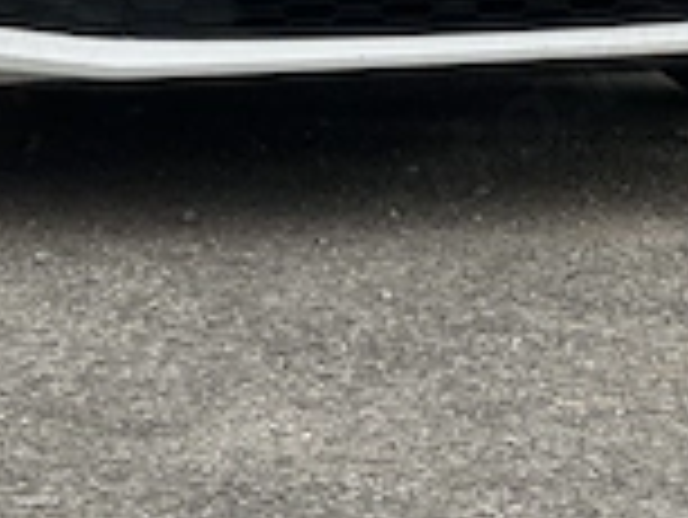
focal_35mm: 301
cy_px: -423
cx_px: 162
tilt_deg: +0.3
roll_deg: +0.0
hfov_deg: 6.6
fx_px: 5987
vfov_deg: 4.9
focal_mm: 9
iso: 40
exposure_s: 1/250
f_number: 2.8
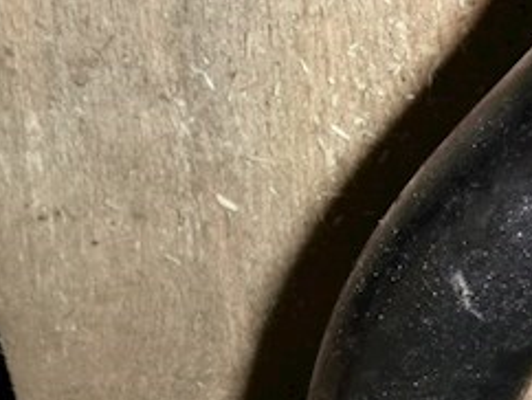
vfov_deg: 20.3
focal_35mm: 66
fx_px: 1015
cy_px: 523
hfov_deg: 29.3
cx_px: 244
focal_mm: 4.5
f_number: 3.9
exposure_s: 1/60
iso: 100
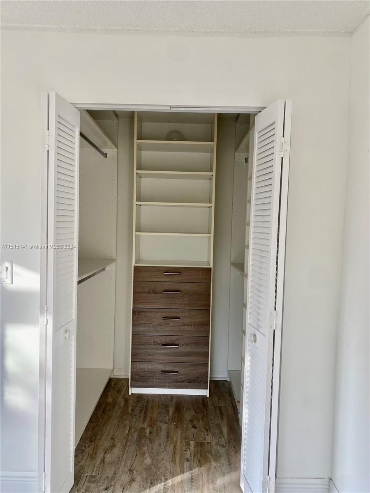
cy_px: 246
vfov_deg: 67.3
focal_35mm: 26
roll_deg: -1.2
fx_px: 371
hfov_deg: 53.1
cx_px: 185
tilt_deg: -1.7
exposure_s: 1/148
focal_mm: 4.25
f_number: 1.8
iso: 32
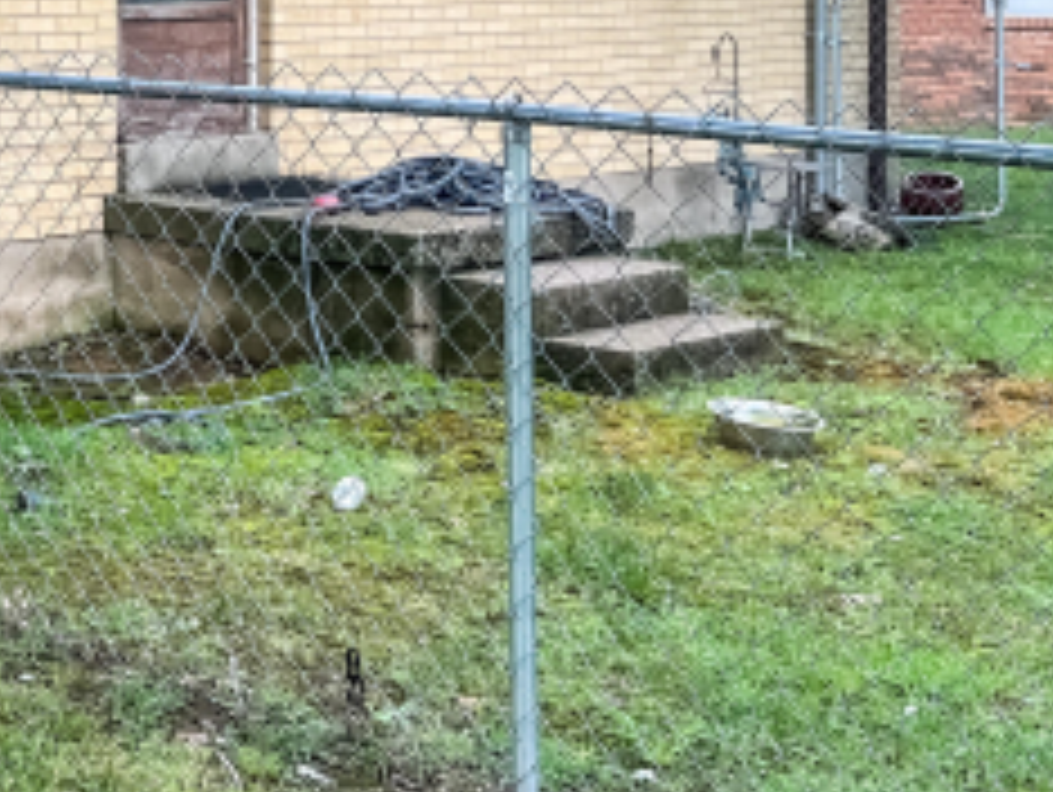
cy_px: 14
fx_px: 2253
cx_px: -412
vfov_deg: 19.4
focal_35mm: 74
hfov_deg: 22.7
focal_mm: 5.1
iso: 32
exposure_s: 1/149
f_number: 1.6
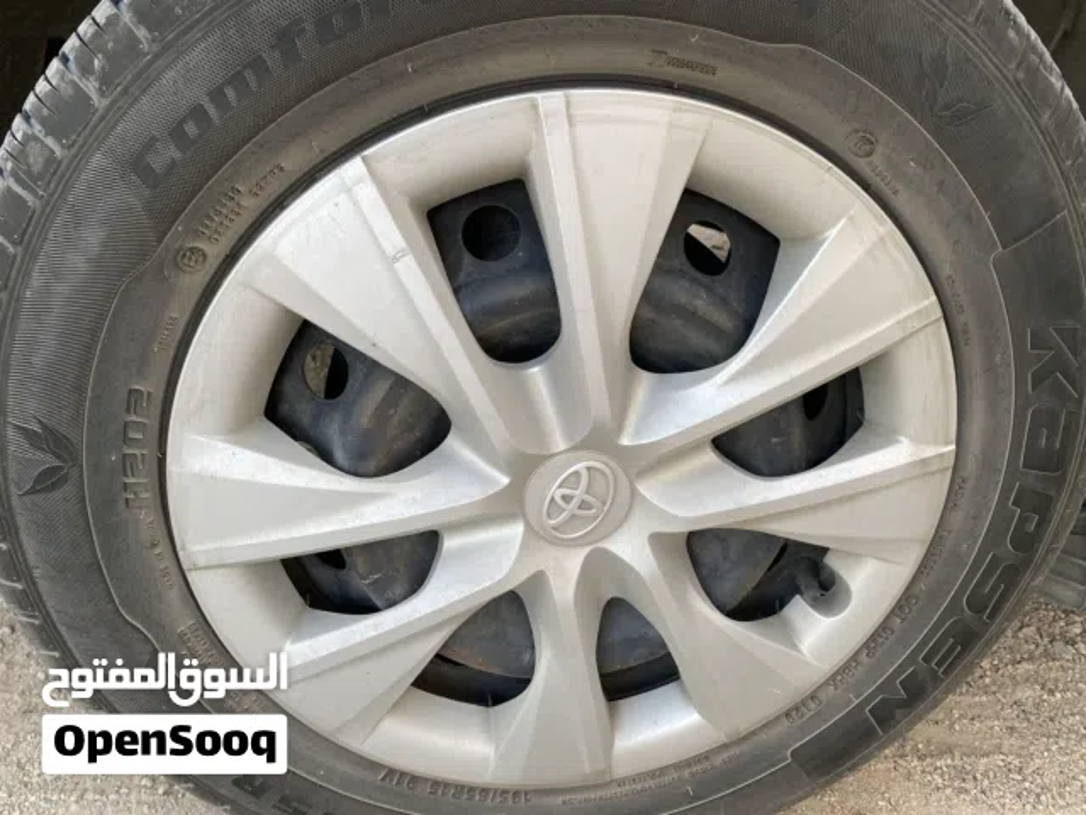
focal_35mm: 26
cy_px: 408
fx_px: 816
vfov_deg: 53.1
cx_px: 543
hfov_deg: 67.3
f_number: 1.8
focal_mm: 4.25
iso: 32
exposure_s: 1/251
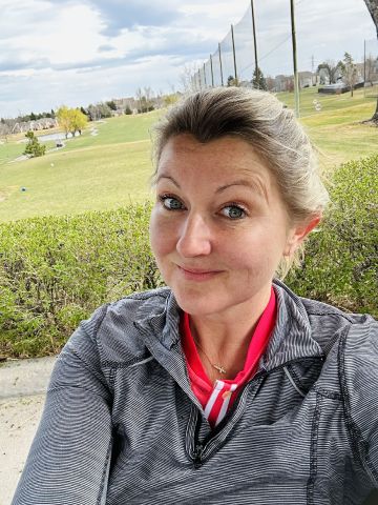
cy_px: 252
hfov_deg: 46.8
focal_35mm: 30
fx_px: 437
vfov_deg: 60.0
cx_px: 189
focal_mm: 2.69
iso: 32
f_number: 1.9
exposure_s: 1/161
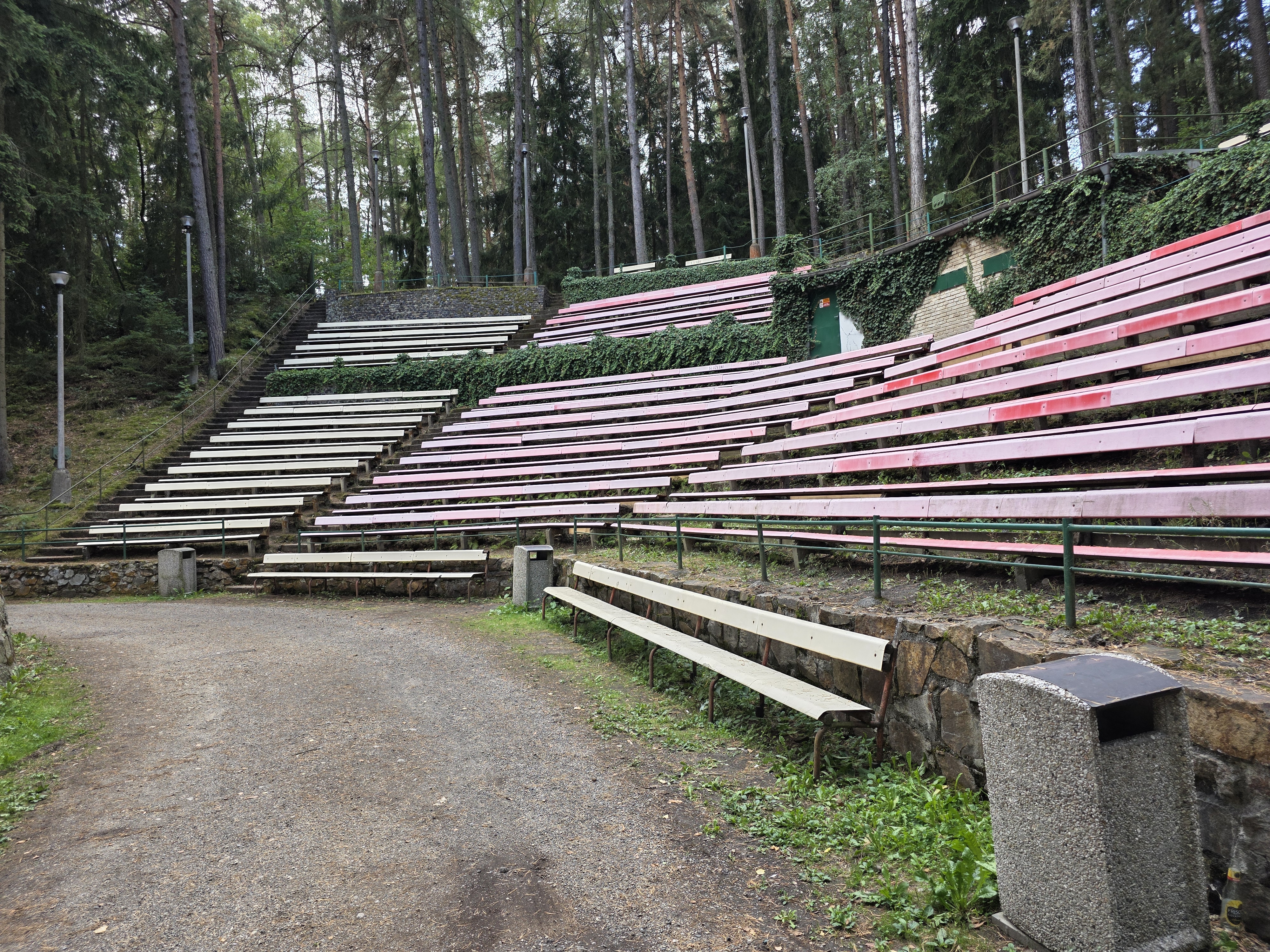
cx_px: 635
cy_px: 476
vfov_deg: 58.9
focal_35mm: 23
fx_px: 844
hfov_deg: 73.9
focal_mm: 6.3
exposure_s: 1/180
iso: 40
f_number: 1.7
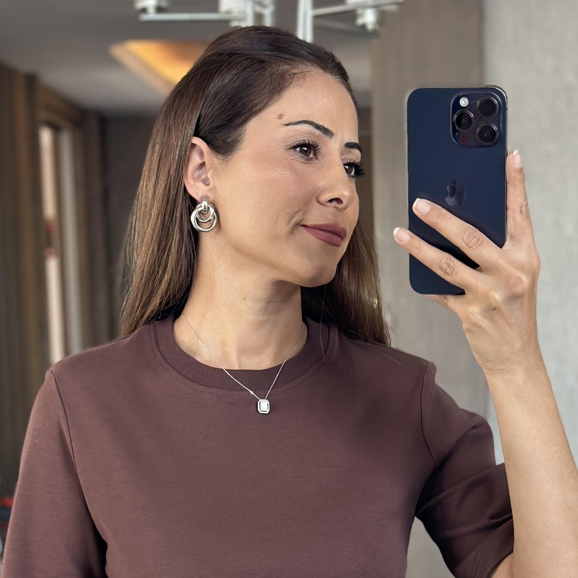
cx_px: 299
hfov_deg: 18.5
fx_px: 1776
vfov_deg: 18.0
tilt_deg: -19.7
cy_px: 576
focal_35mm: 94
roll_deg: +2.3
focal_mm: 6.86
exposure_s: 1/75
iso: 125
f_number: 1.78
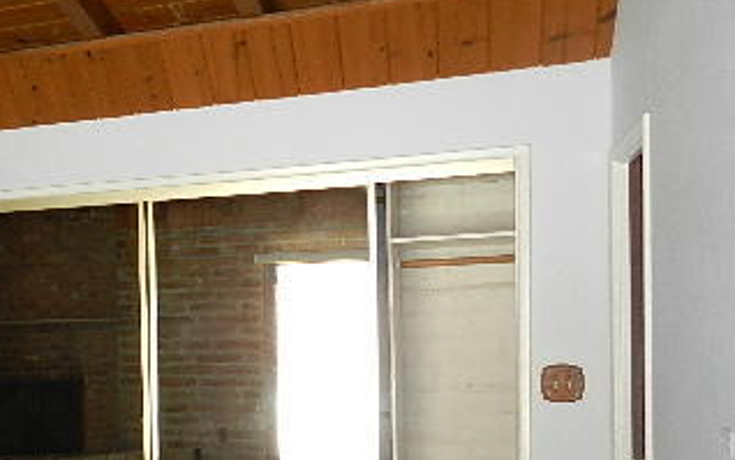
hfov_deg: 37.5
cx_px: 32
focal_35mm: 49
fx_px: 982
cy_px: 356
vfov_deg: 26.0
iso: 250
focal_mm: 4
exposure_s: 1/30
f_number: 3.4
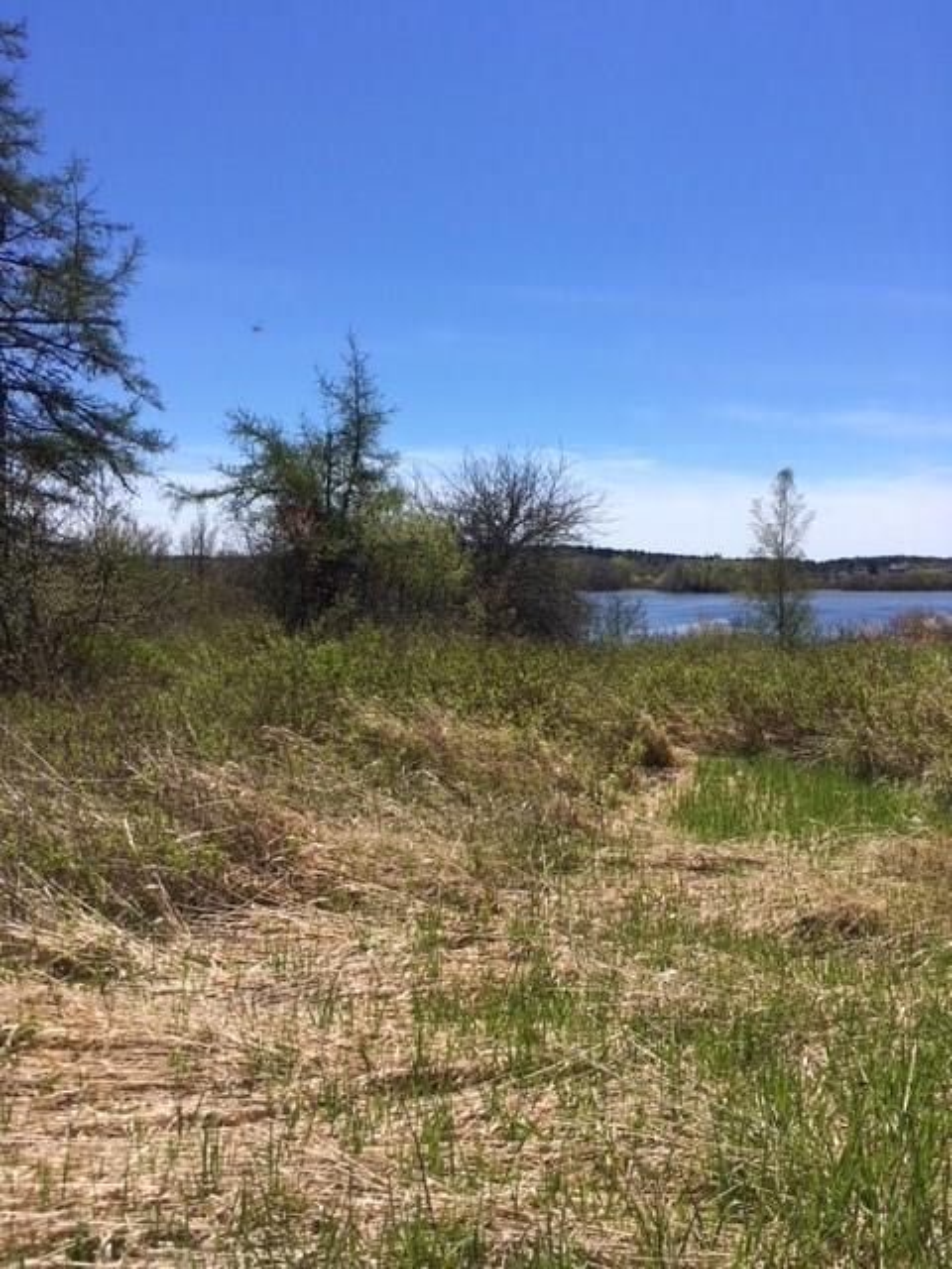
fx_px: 1063
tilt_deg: -1.6
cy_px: 634
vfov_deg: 61.7
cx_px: 476
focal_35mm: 29
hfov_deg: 48.2
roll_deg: -0.3
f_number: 2.2
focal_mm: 4.15
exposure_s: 1/1876
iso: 25
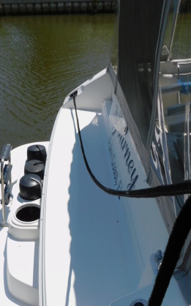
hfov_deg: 35.9
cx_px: 62
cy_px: 204
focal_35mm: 35
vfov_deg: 54.2
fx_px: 292
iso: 125
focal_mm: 4
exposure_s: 1/800
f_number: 6
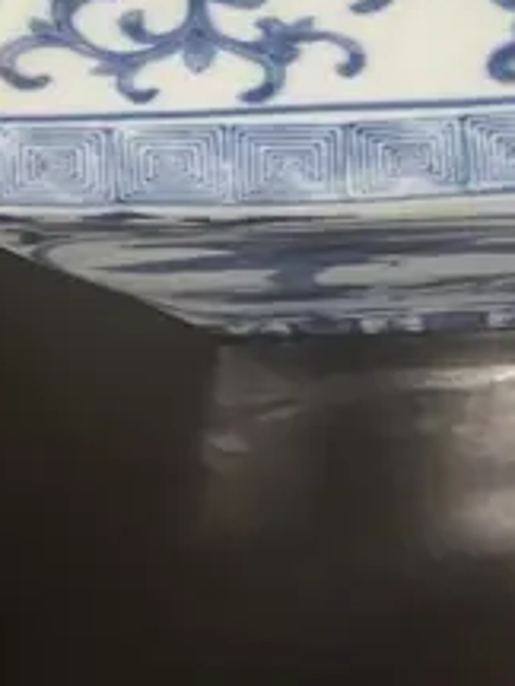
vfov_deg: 12.4
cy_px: -835
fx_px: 2638
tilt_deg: -58.4
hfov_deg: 11.1
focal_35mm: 133
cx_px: 451
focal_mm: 3.99
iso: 125
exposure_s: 1/50
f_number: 1.8
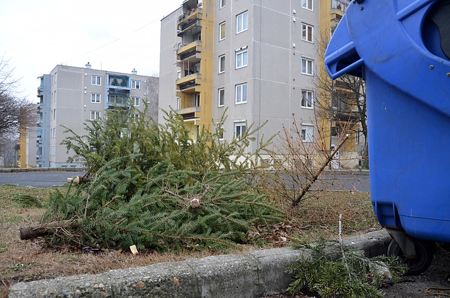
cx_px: 225
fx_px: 337
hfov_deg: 67.5
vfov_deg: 47.7
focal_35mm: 27
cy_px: 149
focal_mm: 18
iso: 280
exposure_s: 1/125
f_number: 5.6
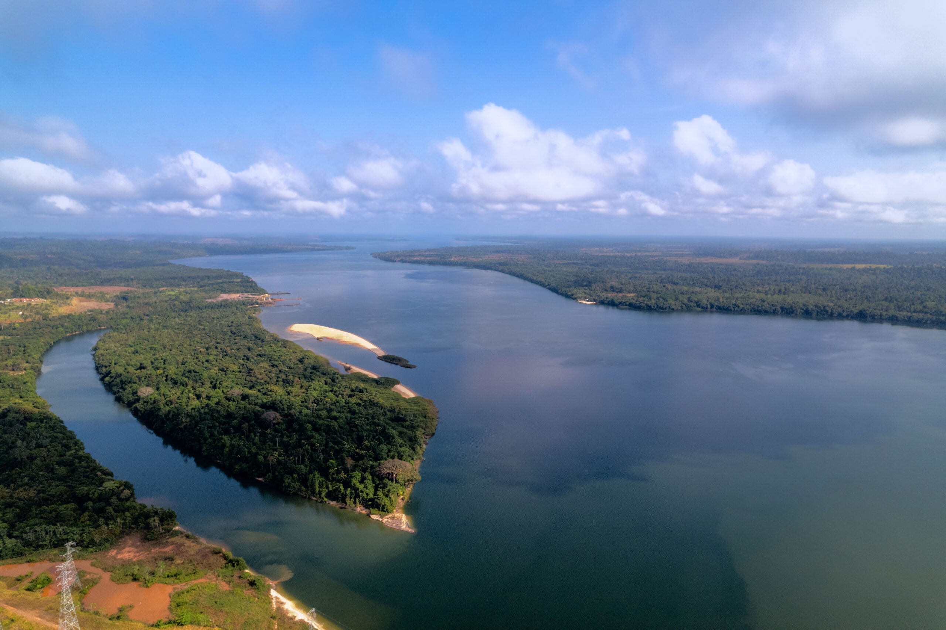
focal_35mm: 22
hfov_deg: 78.6
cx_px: 473
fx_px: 578
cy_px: 315
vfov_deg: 57.2
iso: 100
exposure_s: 1/100
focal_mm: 8.38
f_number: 2.8
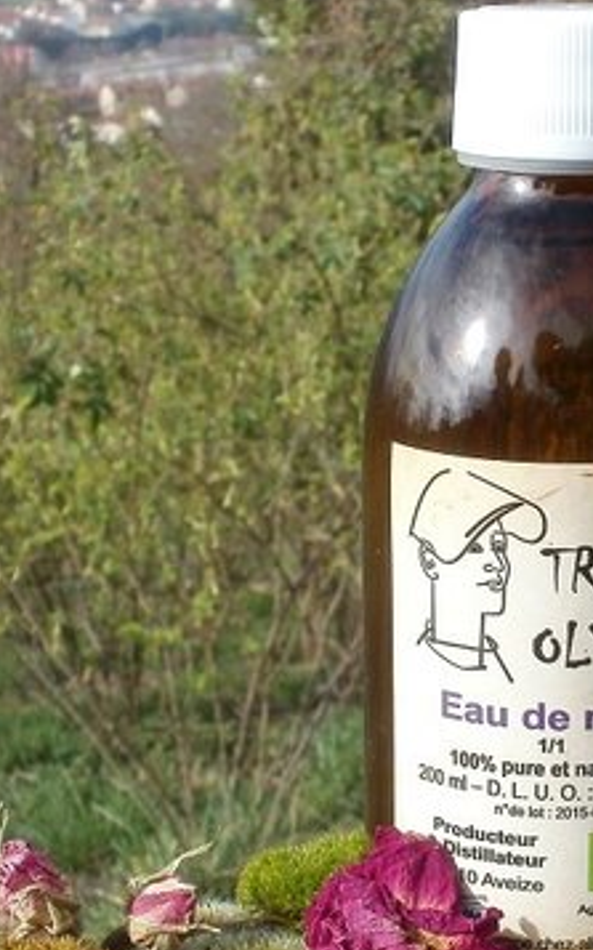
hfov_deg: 15.3
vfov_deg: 24.3
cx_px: 473
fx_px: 2199
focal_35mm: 85
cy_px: 619
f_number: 6.3
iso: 100
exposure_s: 1/200
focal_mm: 7.7
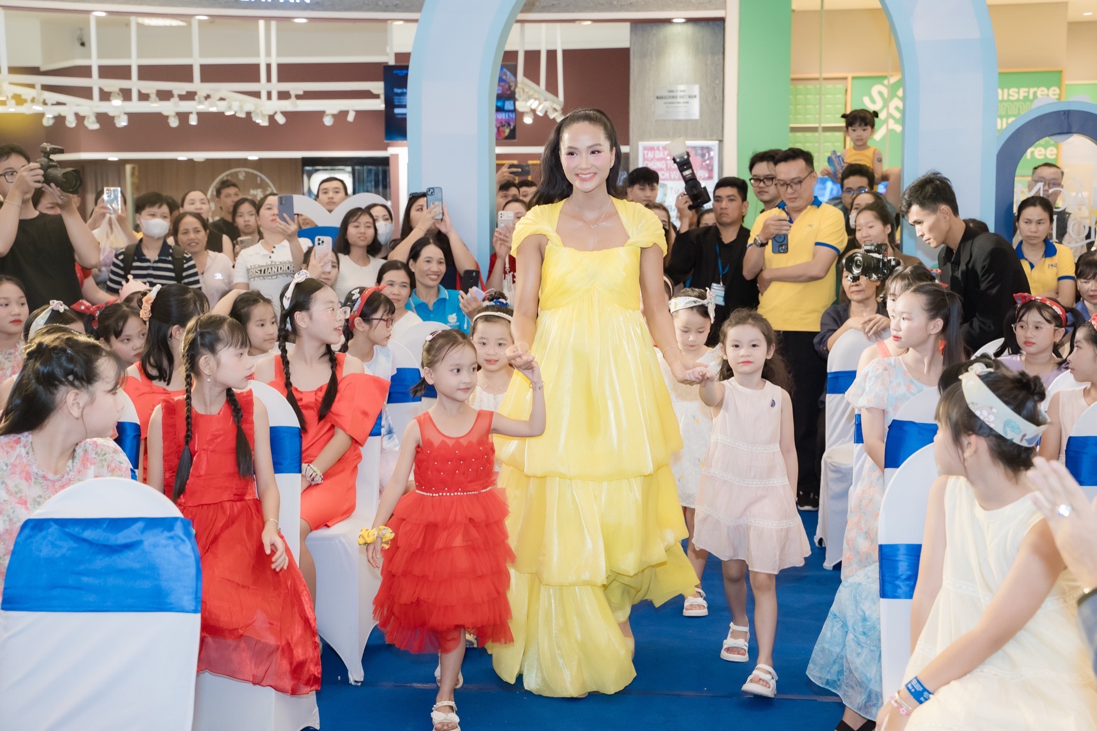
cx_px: 548
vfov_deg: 28.6
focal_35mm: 47
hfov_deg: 41.9
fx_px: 1432
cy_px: 366
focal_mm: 47
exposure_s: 1/200
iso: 2500
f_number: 4.5
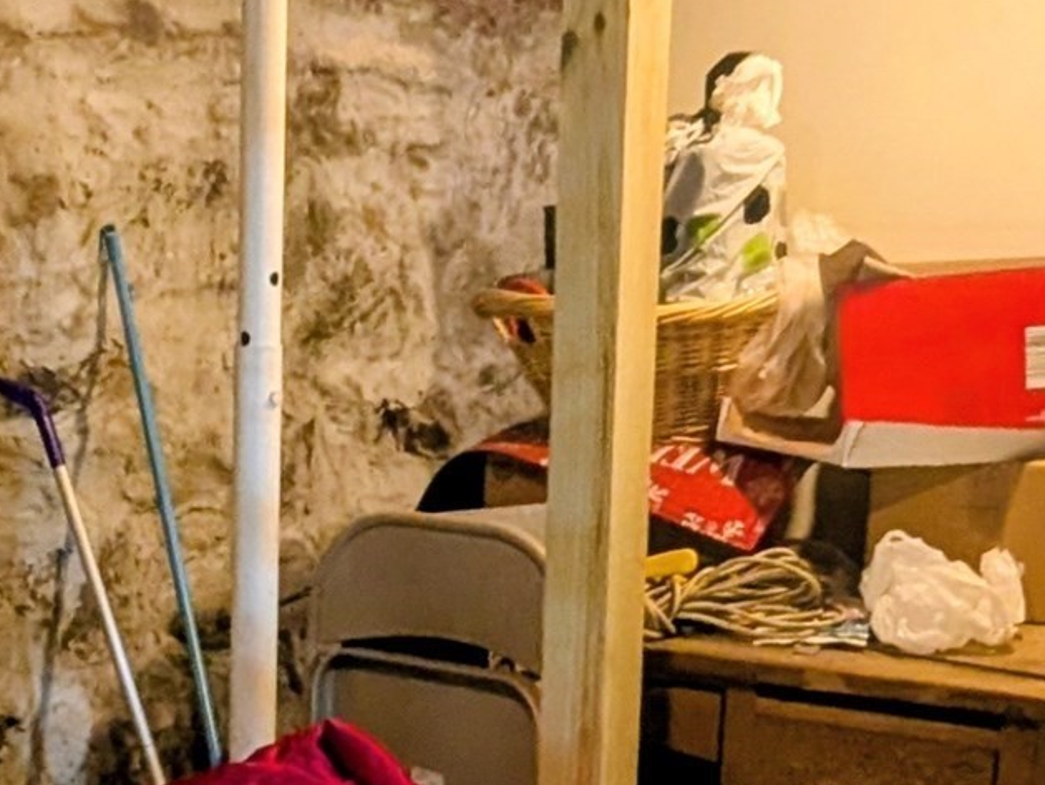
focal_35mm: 52
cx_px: 174
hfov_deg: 35.3
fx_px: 1570
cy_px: 767
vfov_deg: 26.7
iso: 334
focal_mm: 2.22
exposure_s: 1/40
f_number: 2.2
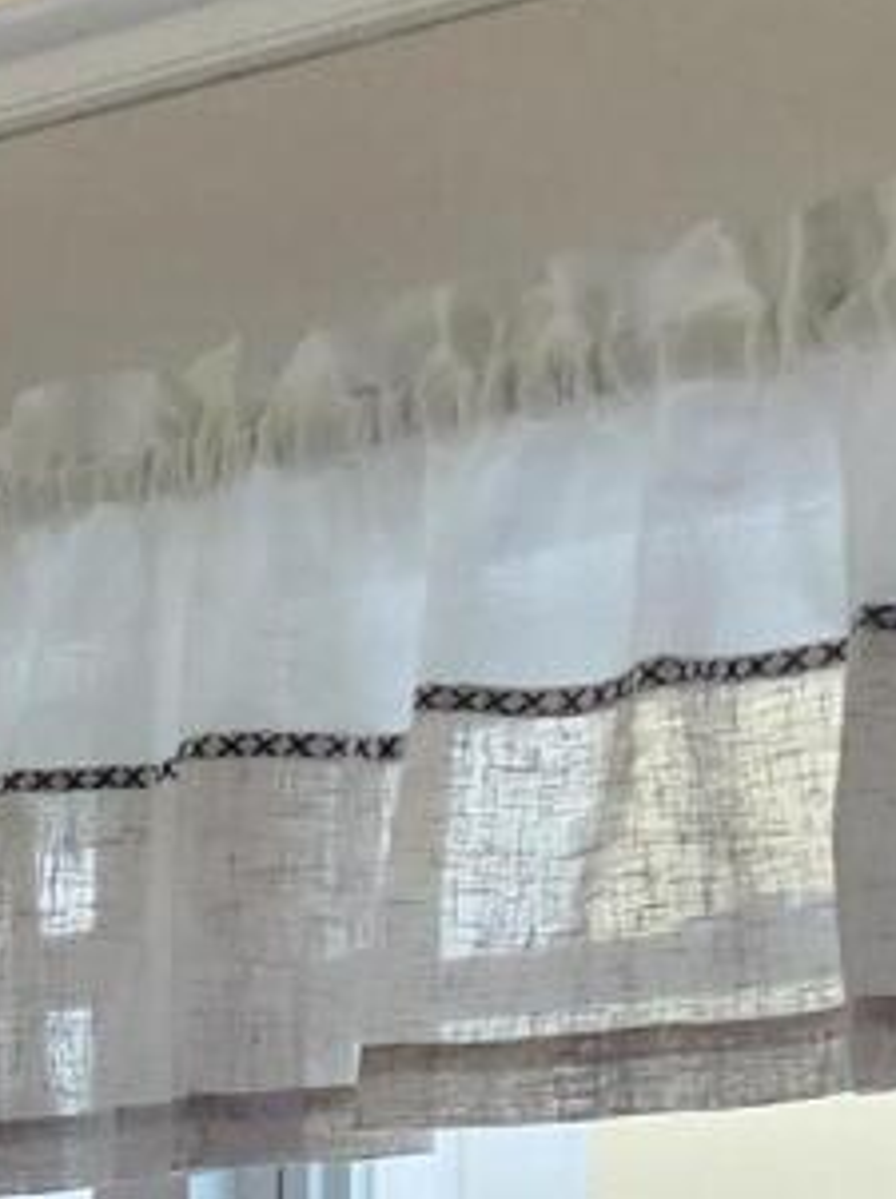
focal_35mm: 153
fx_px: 5292
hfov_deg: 8.9
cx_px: -1143
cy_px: 2286
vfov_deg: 11.8
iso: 125
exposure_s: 1/180
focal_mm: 5.4
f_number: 1.8
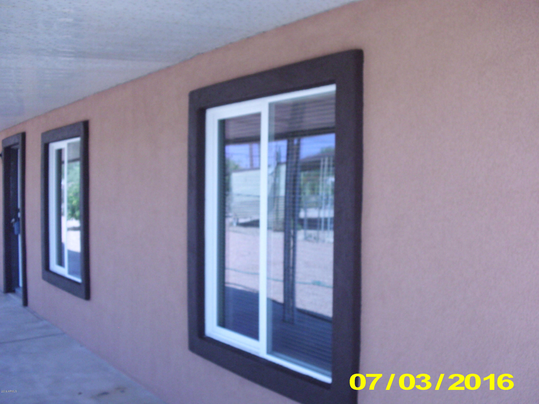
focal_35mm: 38
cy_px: 202
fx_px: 592
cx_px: 270
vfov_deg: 37.7
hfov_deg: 49.0
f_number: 7.8
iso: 200
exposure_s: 1/60
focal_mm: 6.3
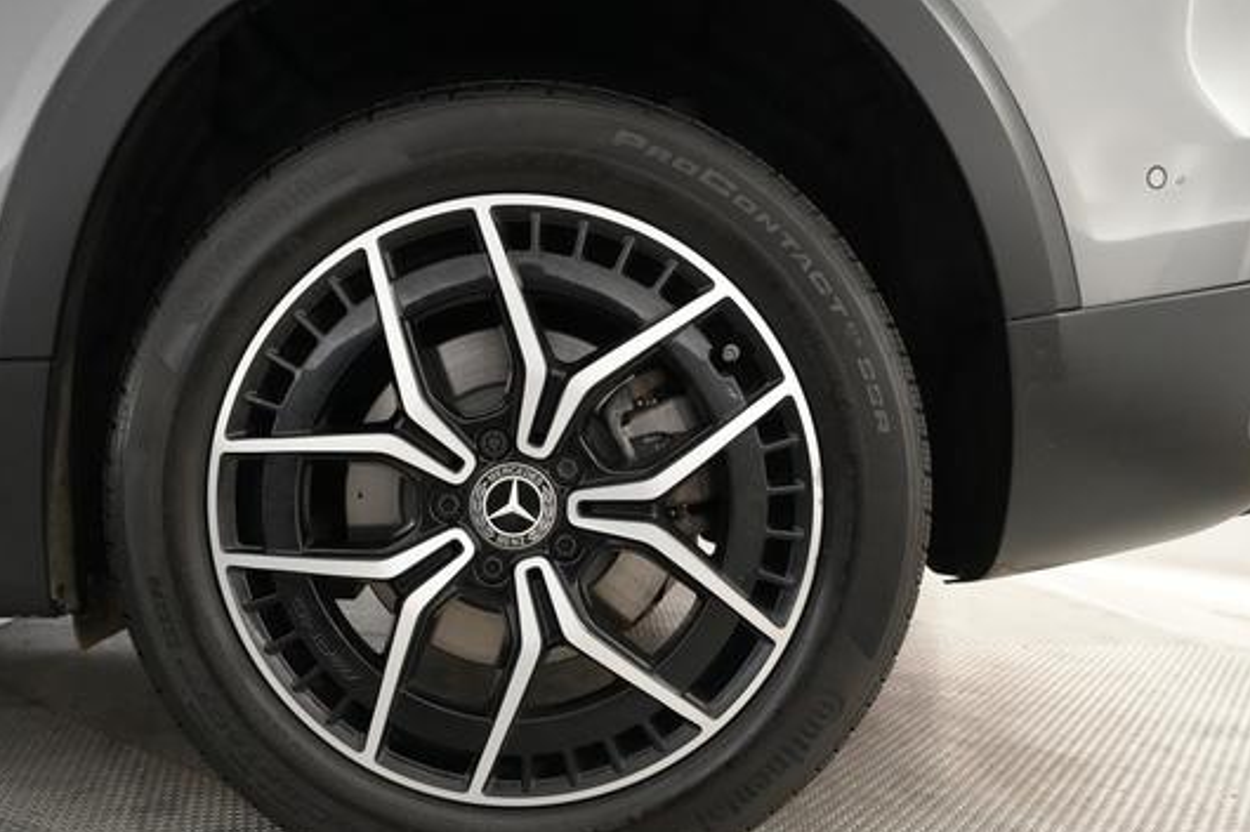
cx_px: 521
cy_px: 497
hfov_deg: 63.3
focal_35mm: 29
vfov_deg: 44.7
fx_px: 1007
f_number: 4
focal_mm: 24
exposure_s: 1/160
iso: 8000
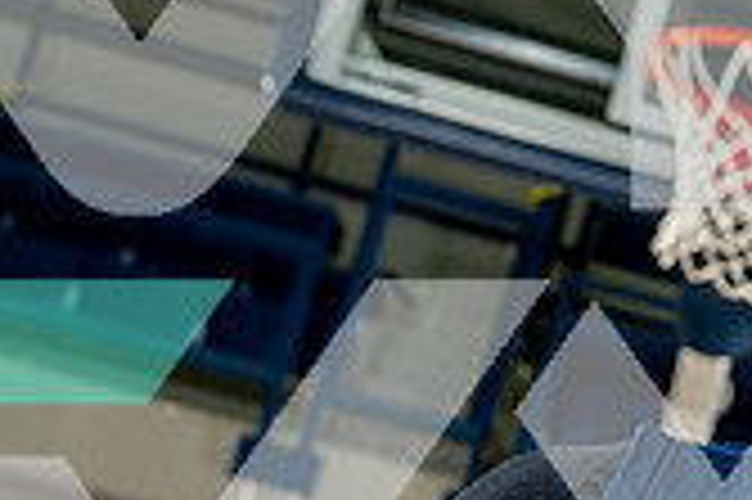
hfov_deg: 15.0
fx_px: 2755
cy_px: 520
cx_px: 910
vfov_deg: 10.3
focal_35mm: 132
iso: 640
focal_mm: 38
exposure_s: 1/250
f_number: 7.1
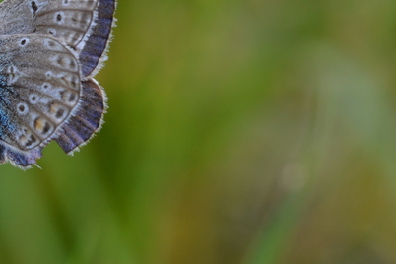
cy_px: 102
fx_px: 7295
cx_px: 26
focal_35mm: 663
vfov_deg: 2.1
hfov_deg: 3.1
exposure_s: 1/200
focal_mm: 185
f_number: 8
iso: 400
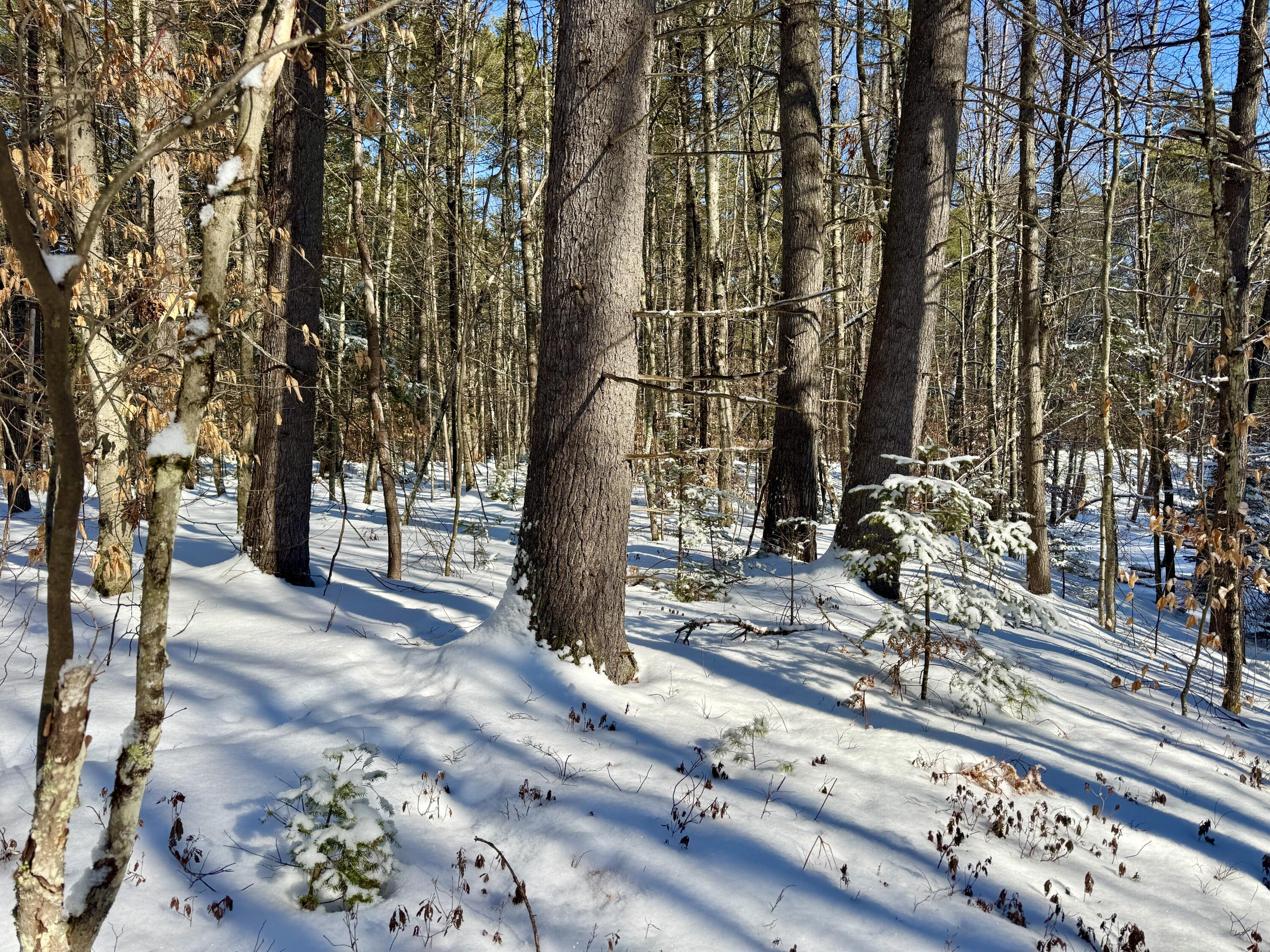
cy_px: 476
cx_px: 635
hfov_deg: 71.6
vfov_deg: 56.8
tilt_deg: -1.6
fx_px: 881
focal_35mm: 24
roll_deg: +0.8
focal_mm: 6.76
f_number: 1.78
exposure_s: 1/3597
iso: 80
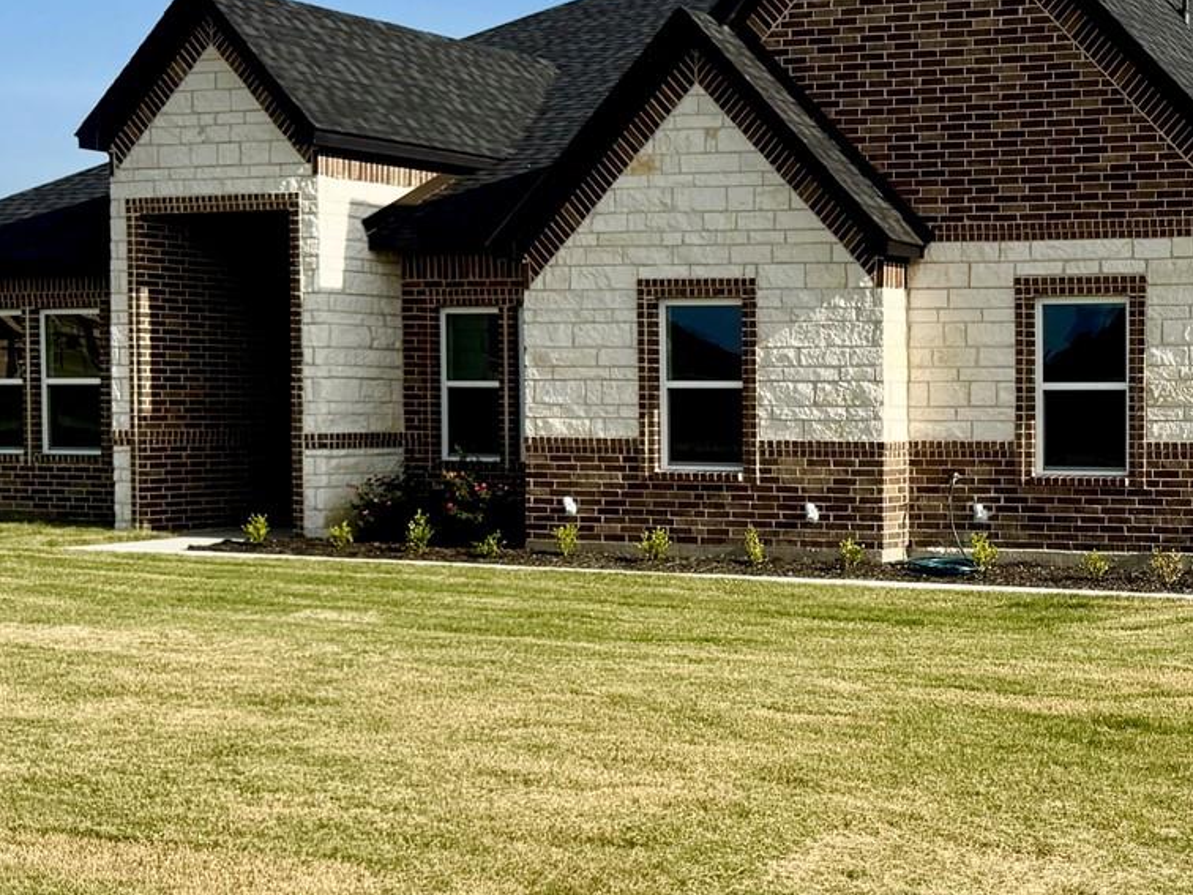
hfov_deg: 27.9
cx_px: 1225
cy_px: 491
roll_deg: -0.5
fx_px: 2240
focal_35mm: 65
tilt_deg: -3.7
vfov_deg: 22.6
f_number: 1.78
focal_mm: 6.76
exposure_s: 1/5348
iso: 80
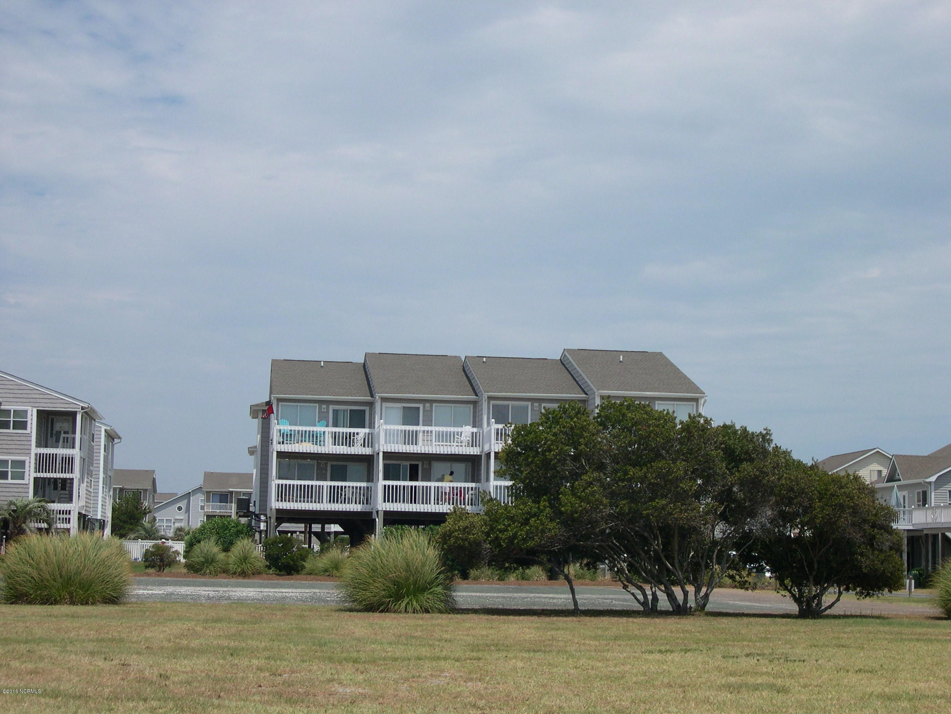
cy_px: 357
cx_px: 476
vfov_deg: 23.7
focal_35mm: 62
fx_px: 1703
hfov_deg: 31.2
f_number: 9.6
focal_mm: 13.2
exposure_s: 1/351
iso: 141
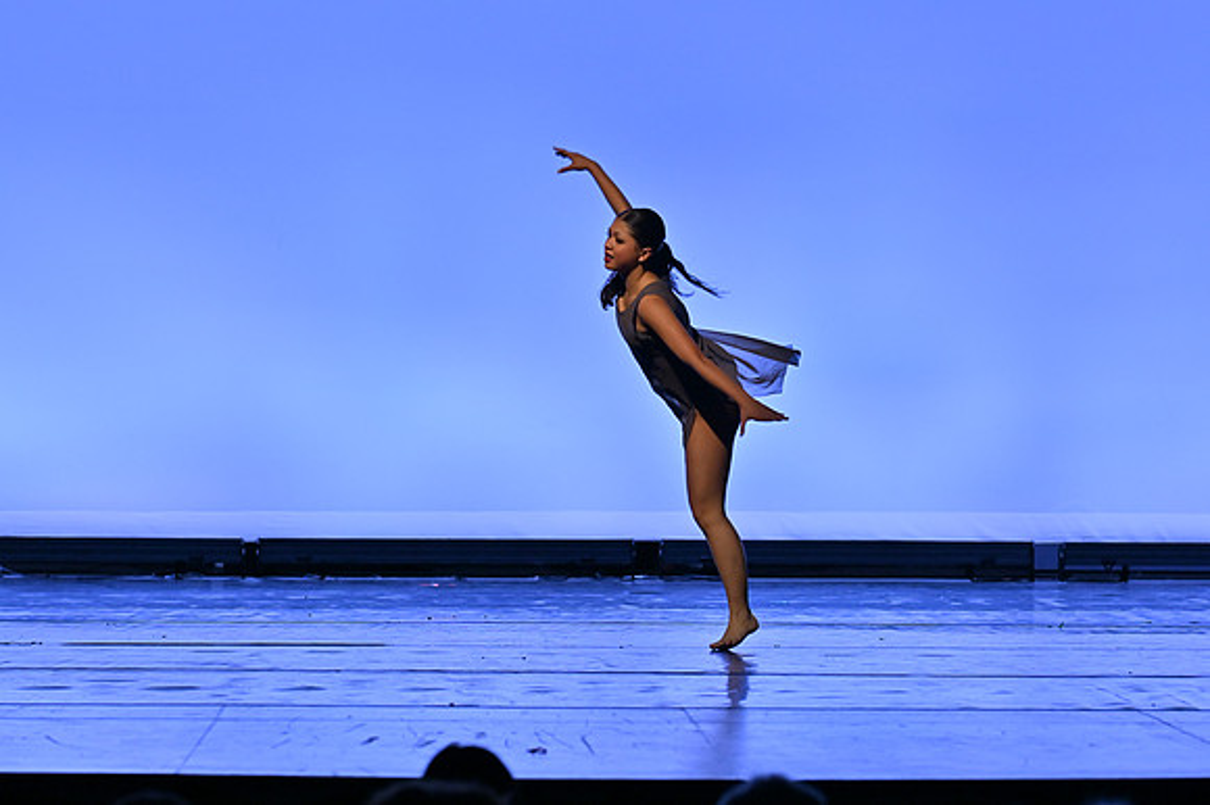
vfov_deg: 10.8
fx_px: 4266
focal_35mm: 127
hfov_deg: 16.1
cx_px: 605
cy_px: 402
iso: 450
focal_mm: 85
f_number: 2.8
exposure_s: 1/500
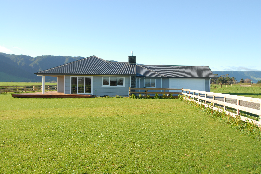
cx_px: 130
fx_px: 261
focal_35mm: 36
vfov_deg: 37.0
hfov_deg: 53.1
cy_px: 87
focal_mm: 24
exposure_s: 1/400
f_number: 5.6
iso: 200
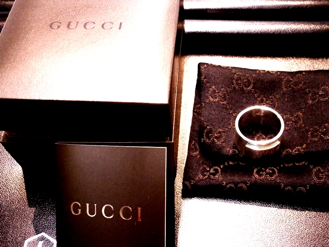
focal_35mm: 47
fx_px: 447
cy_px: 124
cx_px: 164
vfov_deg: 30.9
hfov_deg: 40.4
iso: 800
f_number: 3.4
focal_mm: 8.3
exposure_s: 1/30
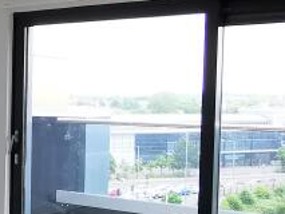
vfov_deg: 19.1
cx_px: -71
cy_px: 136
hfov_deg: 22.9
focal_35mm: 77
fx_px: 634
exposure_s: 1/107
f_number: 2.2
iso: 50
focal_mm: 2.35
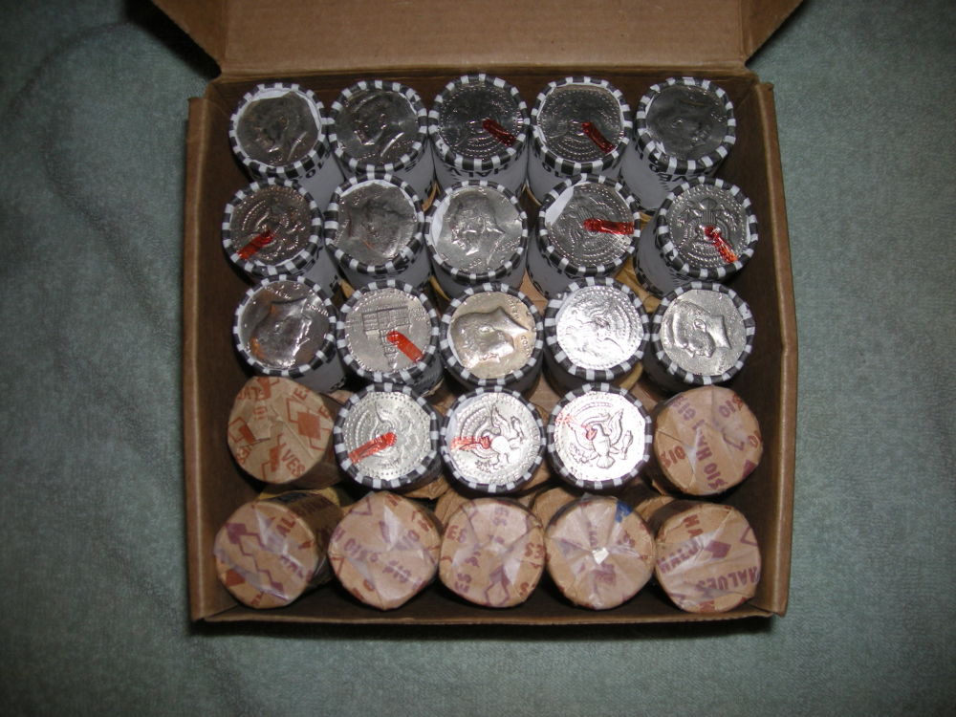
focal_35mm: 35
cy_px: 358
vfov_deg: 40.7
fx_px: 967
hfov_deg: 52.6
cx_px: 478
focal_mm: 5.7
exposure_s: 1/60
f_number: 5.7
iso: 50
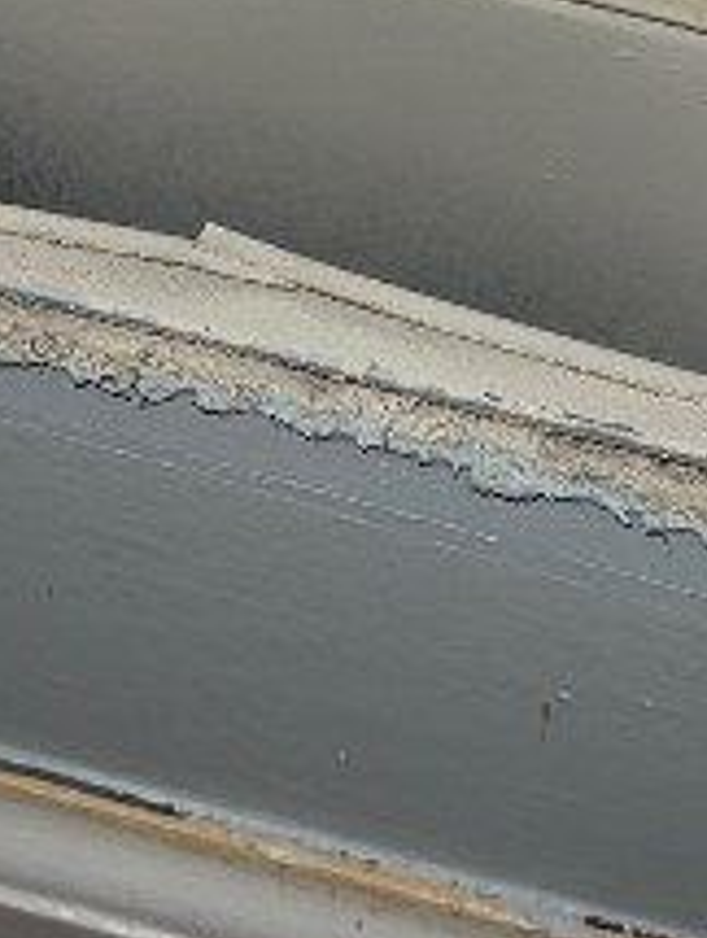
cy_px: -9
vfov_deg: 26.2
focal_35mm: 70
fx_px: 1901
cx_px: 450
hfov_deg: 21.0
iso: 32
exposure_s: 1/120
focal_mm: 4.2
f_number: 2.2
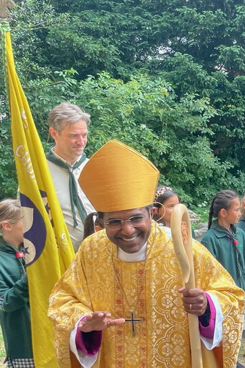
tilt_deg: -15.1
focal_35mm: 52
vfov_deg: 37.6
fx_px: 531
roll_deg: +1.6
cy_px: 256
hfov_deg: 23.5
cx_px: 302
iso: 50
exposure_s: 1/121
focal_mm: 4.2
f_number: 1.6
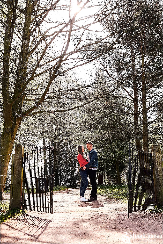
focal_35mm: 35
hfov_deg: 37.9
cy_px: 122
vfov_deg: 54.4
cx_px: 82
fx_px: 237
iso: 400
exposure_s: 1/250
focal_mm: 23
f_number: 5
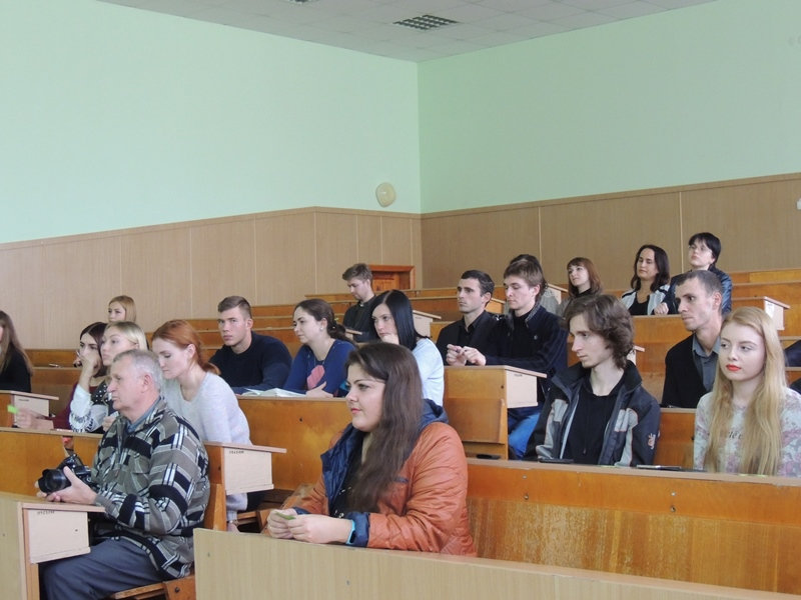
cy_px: 300
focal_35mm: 55
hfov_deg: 34.9
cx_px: 400
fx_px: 1273
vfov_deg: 26.6
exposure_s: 1/13
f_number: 3.7
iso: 800
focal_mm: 9.8
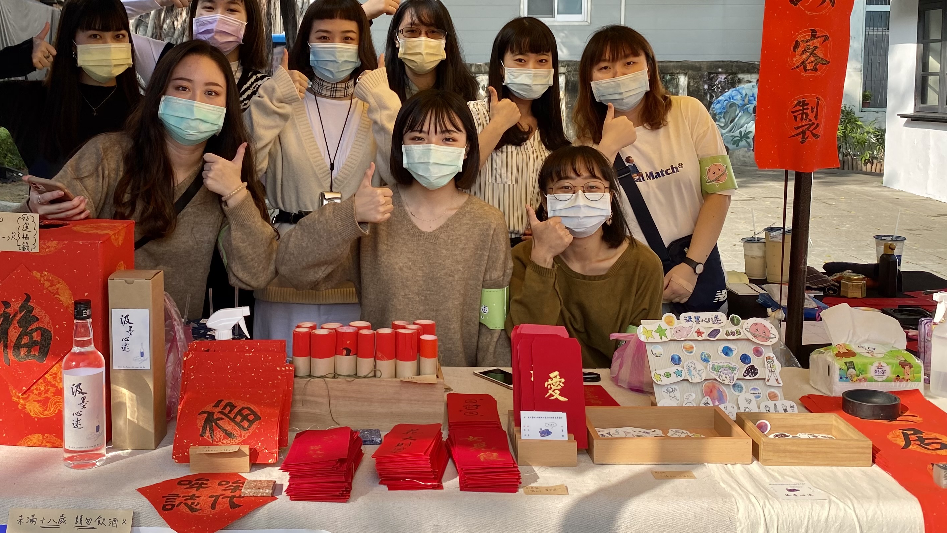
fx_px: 1004
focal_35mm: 40
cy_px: 172
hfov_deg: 50.2
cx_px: 379
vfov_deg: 29.5
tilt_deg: -4.8
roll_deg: -0.7
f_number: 1.8
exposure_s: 1/604
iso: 32
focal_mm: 4.25
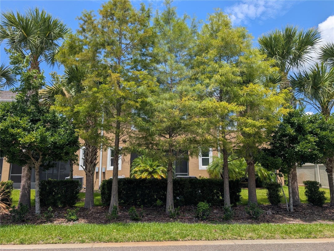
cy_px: 126
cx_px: 167
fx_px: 232
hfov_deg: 71.5
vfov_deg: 56.9
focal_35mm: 24
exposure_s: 1/706
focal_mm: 6.9
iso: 20
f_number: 1.68
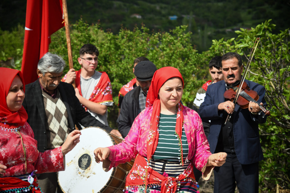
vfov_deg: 18.2
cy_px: 96
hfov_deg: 27.0
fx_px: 604
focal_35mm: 75
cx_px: 145
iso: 100
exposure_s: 1/2000
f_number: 2.8
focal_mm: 50
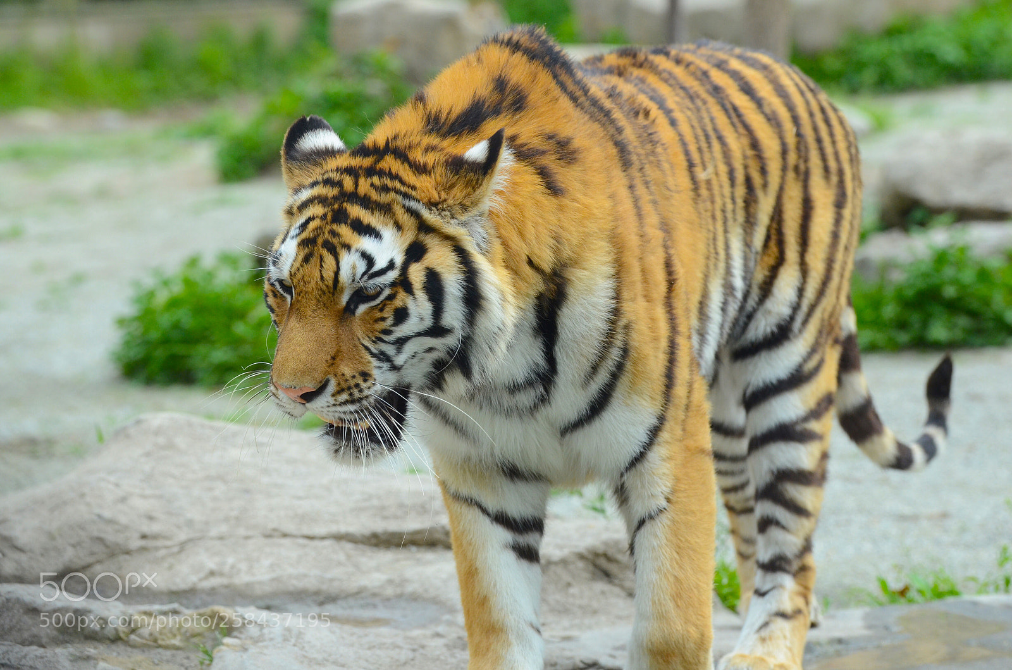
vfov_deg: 9.1
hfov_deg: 13.7
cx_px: 506
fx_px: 4207
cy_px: 335
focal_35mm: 150
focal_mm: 100
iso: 640
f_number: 4.5
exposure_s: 1/1600
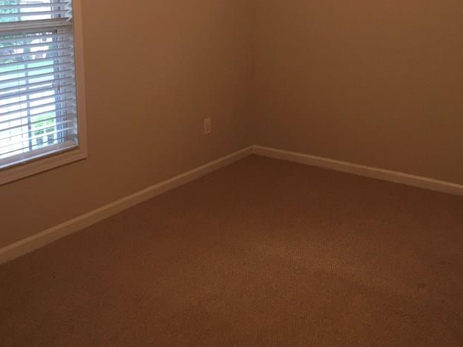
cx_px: 237
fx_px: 629
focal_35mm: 47
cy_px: 89
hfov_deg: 40.4
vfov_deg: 30.4
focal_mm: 4.15
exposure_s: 1/30
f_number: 2.2
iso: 80
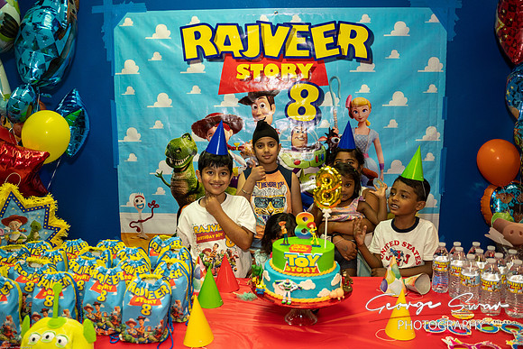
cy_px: 174
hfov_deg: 65.5
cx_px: 262
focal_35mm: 28
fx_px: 407
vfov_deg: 46.4
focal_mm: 28
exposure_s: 1/200
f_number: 2.8
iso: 2000
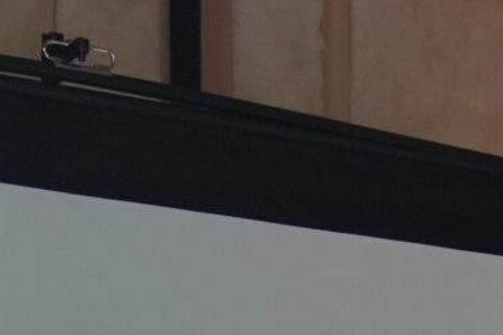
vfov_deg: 6.0
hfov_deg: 9.1
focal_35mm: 220
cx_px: 758
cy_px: 724
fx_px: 3074
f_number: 4
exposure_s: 1/160
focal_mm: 22
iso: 500
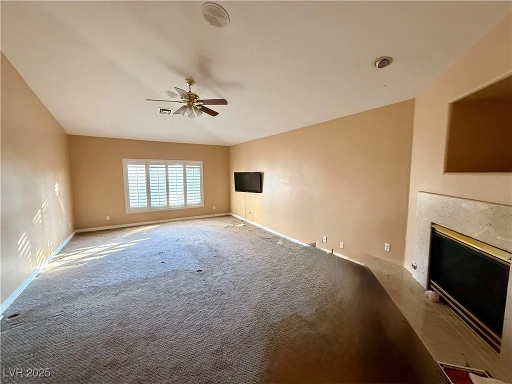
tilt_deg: -5.7
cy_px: 192
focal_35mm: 14
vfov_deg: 85.7
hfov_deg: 102.1
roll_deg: +0.2
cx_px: 256
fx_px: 207
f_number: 2.2
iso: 320
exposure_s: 1/69
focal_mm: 2.22
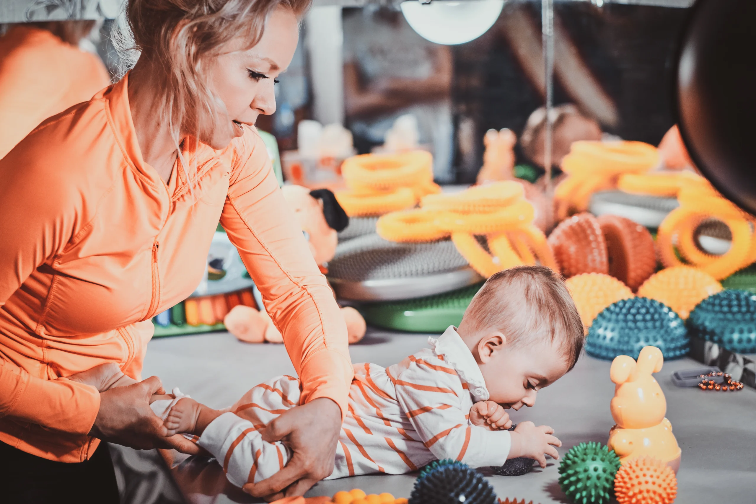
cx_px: 378
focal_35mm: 84
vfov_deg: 16.3
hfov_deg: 24.2
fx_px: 1764
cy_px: 252
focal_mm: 56
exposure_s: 1/250
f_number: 2
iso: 640
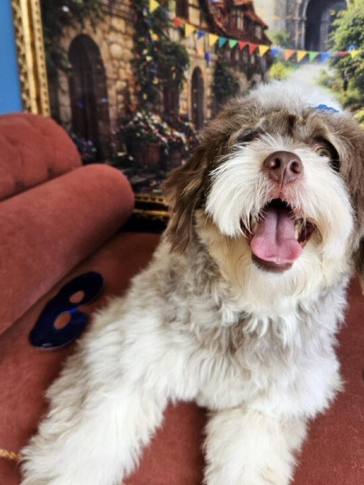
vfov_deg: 55.9
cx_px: 202
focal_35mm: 32
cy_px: 170
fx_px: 449
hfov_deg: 44.1
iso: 125
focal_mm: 5.4
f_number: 1.8
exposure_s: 1/207
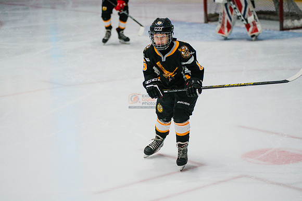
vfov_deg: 11.4
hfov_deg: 17.1
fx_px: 1007
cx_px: 151
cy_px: 100
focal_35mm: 120
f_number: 3.2
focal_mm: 120
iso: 3200
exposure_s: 1/1600
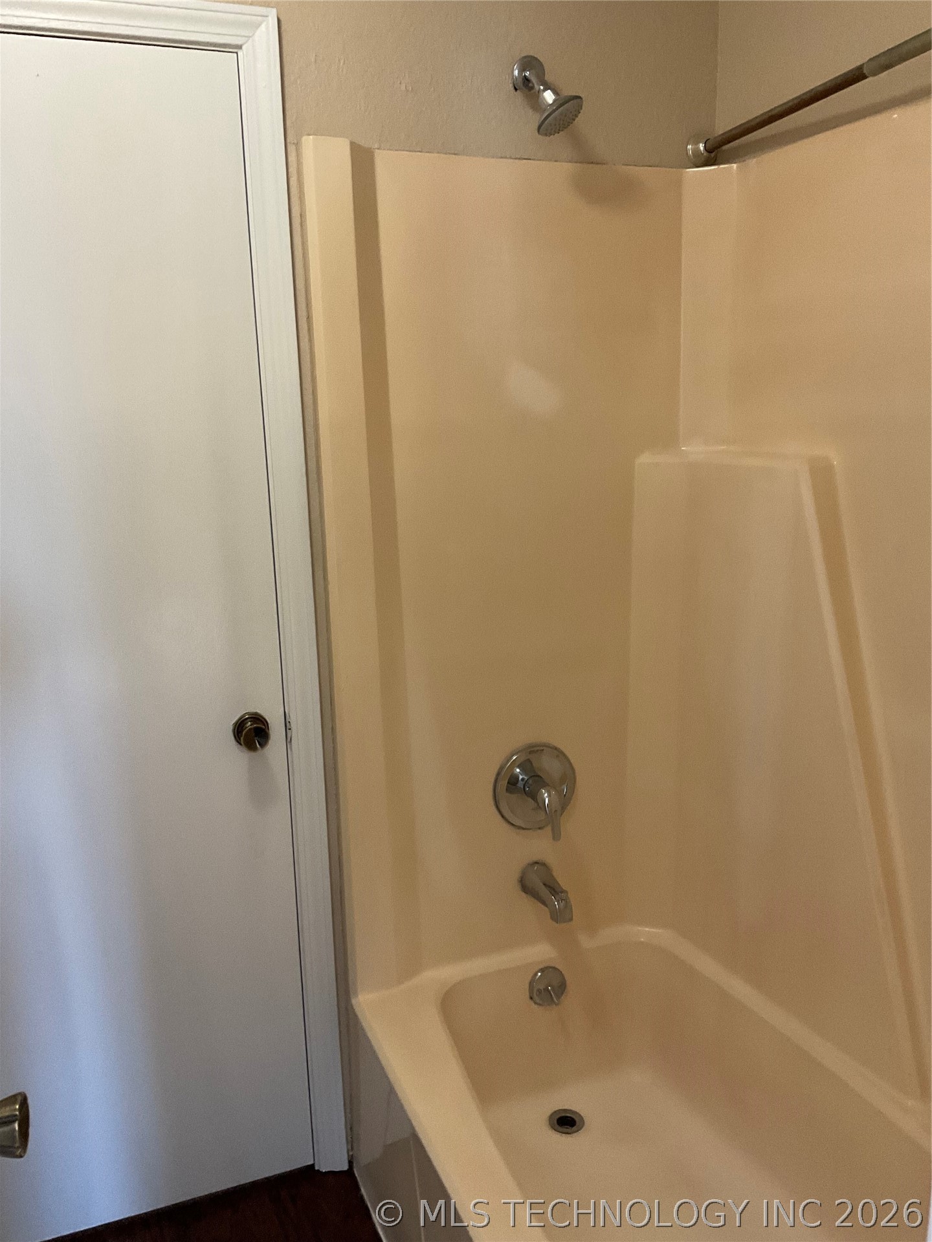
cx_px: 466
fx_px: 1041
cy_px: 621
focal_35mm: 29
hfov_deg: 48.2
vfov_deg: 61.7
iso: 125
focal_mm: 3
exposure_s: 1/60
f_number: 1.8
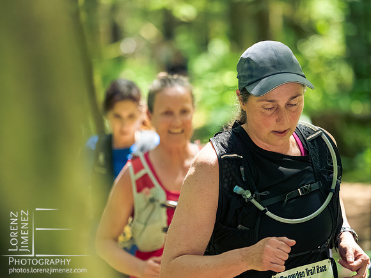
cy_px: 139
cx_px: 186
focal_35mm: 260
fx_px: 2787
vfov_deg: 5.7
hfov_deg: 7.6
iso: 5000
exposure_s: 1/800
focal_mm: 130
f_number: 2.8
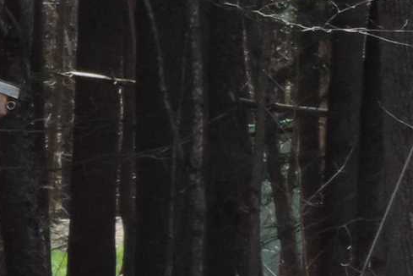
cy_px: 293
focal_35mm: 359
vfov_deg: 3.8
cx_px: -803
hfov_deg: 5.4
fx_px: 4118
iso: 80
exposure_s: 1/250
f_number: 3.7
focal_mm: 9.8
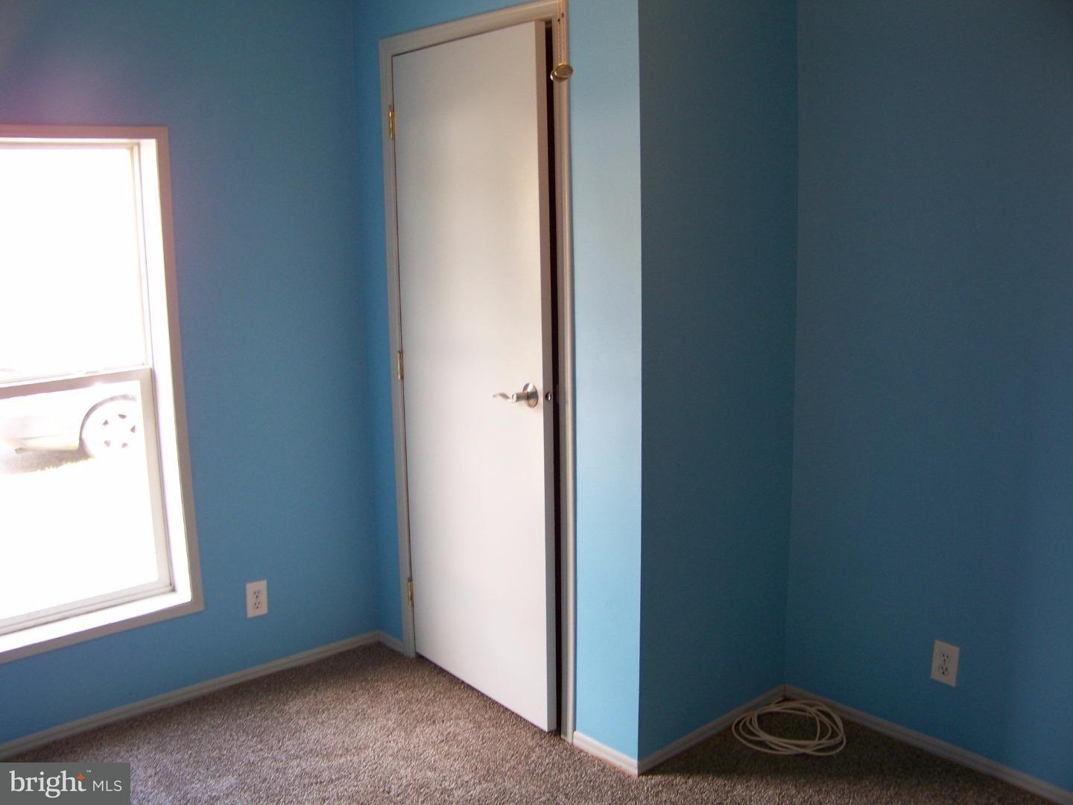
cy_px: 402
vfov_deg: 42.9
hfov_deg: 55.4
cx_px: 536
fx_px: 1023
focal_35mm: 33
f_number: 2.8
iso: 100
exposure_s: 1/30
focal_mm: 5.85
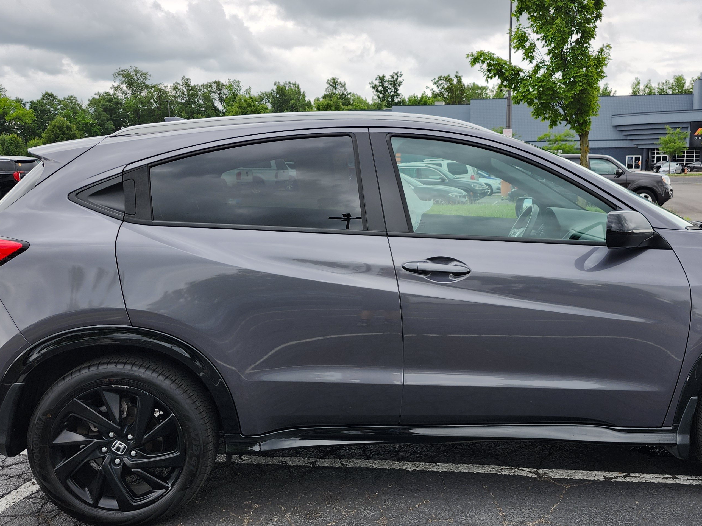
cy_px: 311
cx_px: 428
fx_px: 730
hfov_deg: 50.9
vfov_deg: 39.5
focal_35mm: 36
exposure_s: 1/471
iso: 25
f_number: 1.8
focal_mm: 5.54
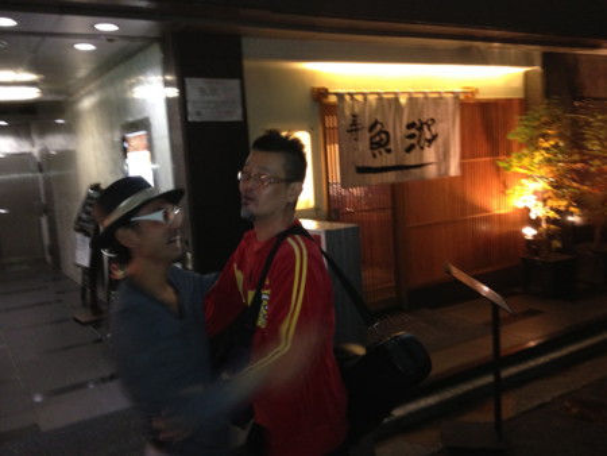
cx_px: 304
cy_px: 228
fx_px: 614
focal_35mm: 35
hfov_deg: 52.6
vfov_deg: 40.7
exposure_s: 1/16
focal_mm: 4.28
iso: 250
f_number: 2.4
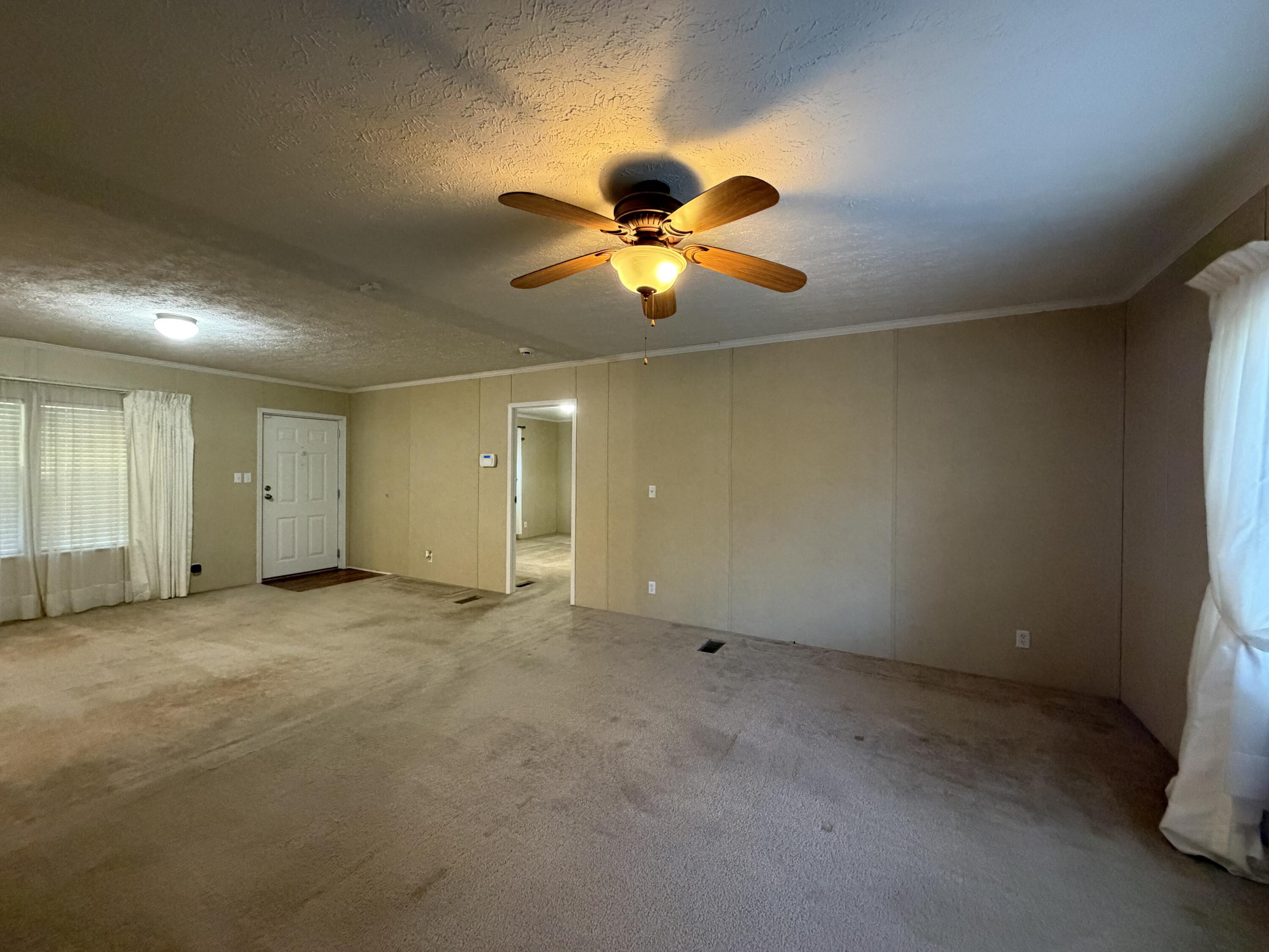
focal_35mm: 14
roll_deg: -0.5
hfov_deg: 102.1
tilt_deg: -0.1
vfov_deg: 85.7
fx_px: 513
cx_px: 634
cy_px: 476
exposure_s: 1/60
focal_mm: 2.22
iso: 640
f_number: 2.2
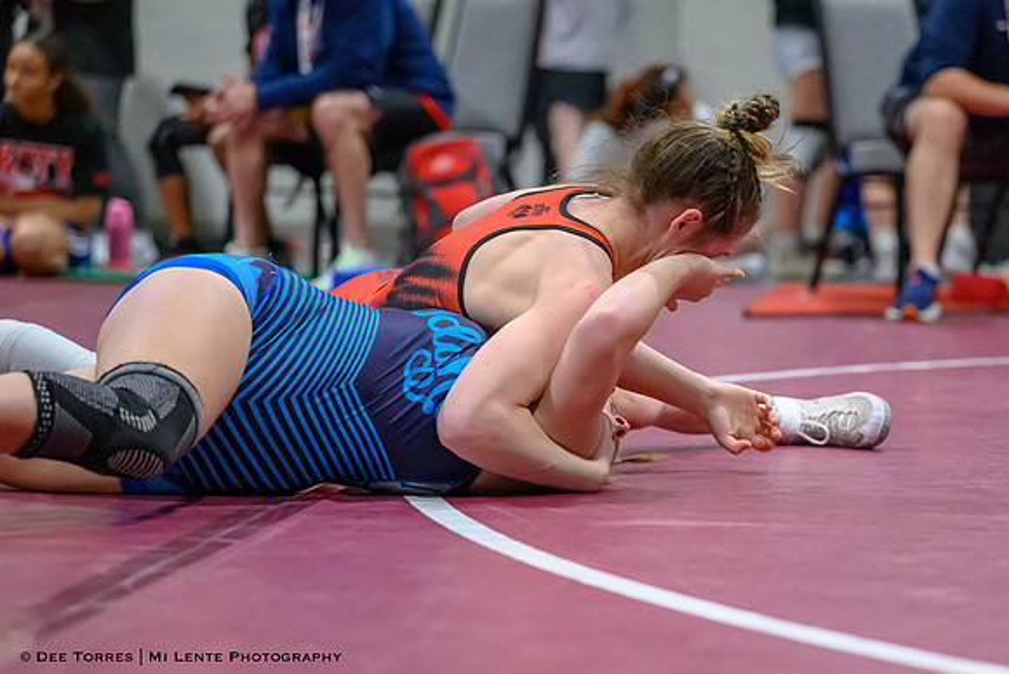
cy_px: 380
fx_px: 4182
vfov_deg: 9.2
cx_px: 674
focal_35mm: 149
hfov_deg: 13.7
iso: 8000
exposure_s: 1/640
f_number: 2.8
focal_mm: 110
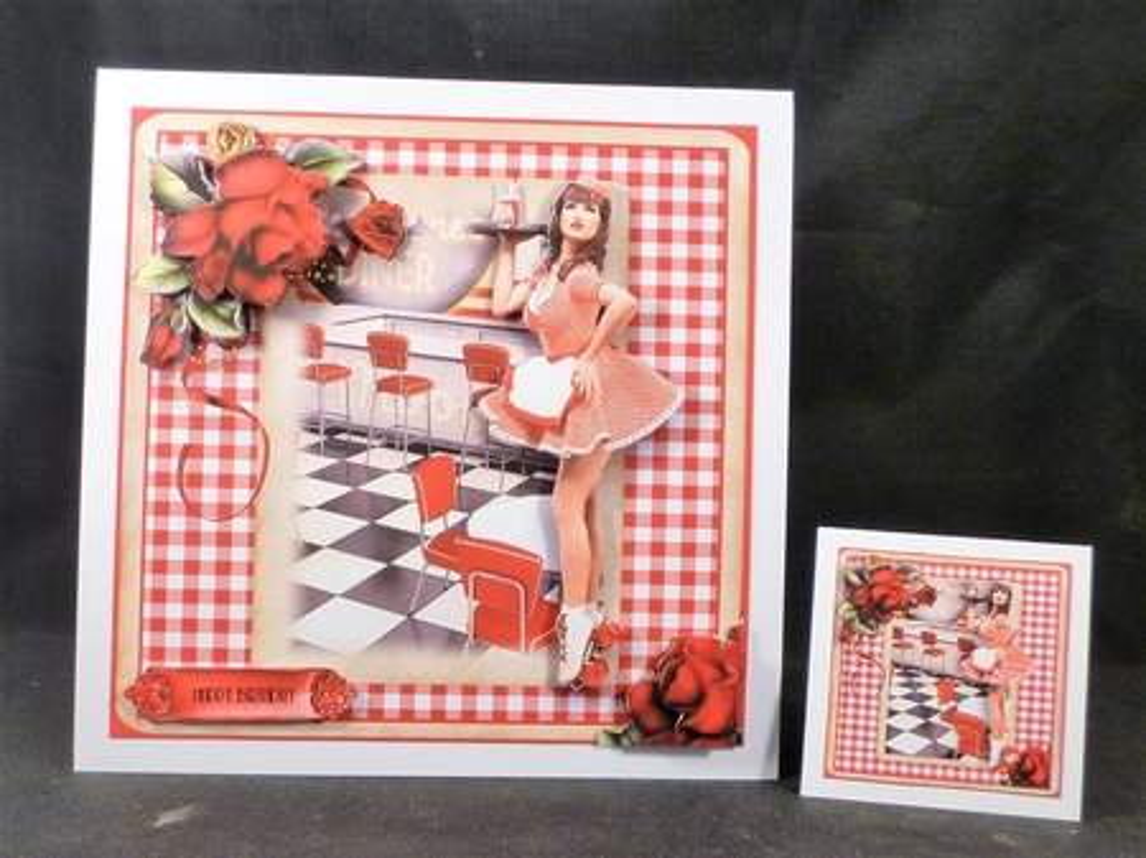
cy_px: 429
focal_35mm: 29
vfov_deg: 48.2
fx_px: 960
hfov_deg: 61.7
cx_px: 573
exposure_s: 1/30
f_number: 3.3
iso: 200
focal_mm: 5.2
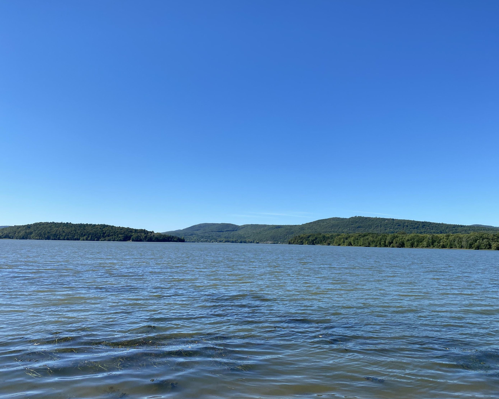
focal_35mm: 28
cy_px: 197
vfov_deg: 51.5
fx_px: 414
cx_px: 261
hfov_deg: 62.2
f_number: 1.8
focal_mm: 4.25
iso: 32
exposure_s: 1/2967
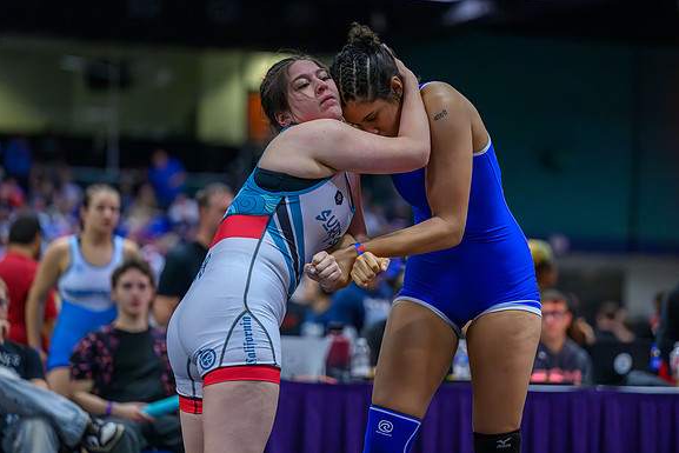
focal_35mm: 157
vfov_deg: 8.7
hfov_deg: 13.1
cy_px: 199
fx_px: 2962
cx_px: 369
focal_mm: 135
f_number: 2.8
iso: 16000
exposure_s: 1/800
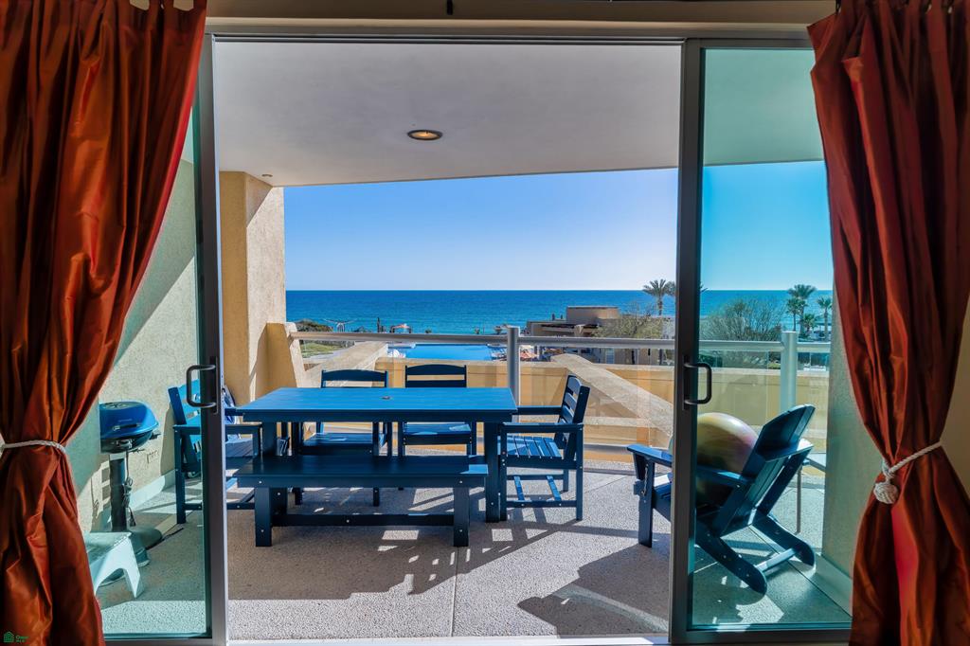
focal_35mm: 20
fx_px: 539
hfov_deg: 84.0
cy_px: 323
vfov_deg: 61.9
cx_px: 485
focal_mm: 20
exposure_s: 1/1500
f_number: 6.7
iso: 160
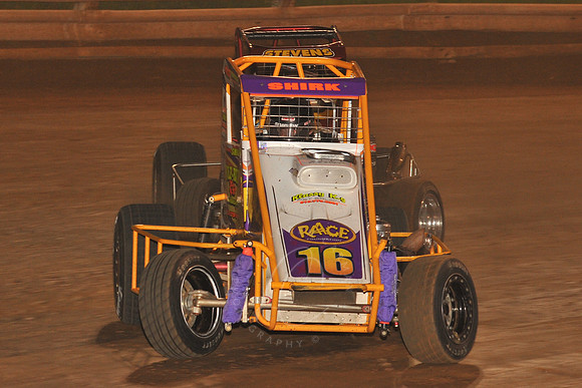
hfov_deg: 14.2
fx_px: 2345
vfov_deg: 9.5
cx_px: 291
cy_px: 194
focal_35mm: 145
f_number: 6.3
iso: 1000
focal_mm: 145
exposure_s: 1/250
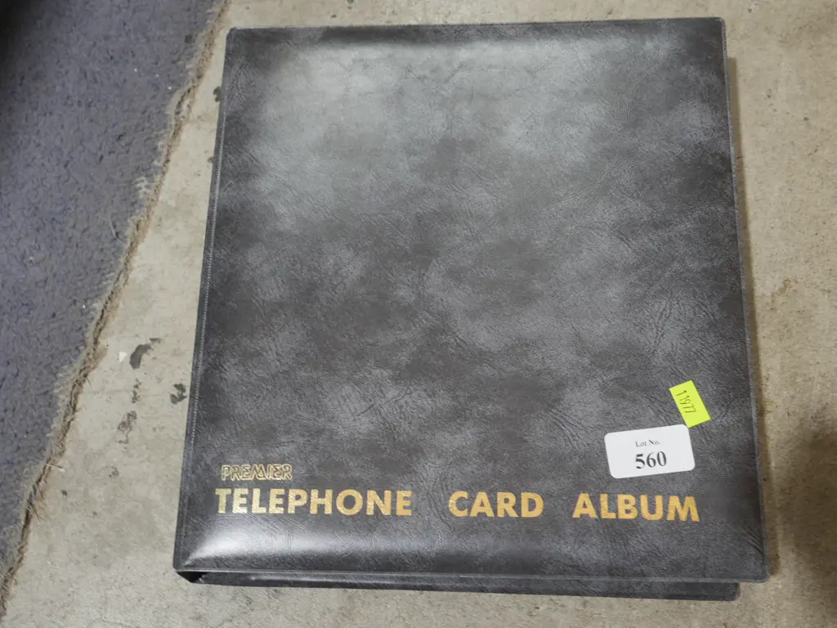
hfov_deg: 41.2
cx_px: 418
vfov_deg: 31.5
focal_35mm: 46
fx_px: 1112
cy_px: 314
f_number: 5.1
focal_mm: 23
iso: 500
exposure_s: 1/60
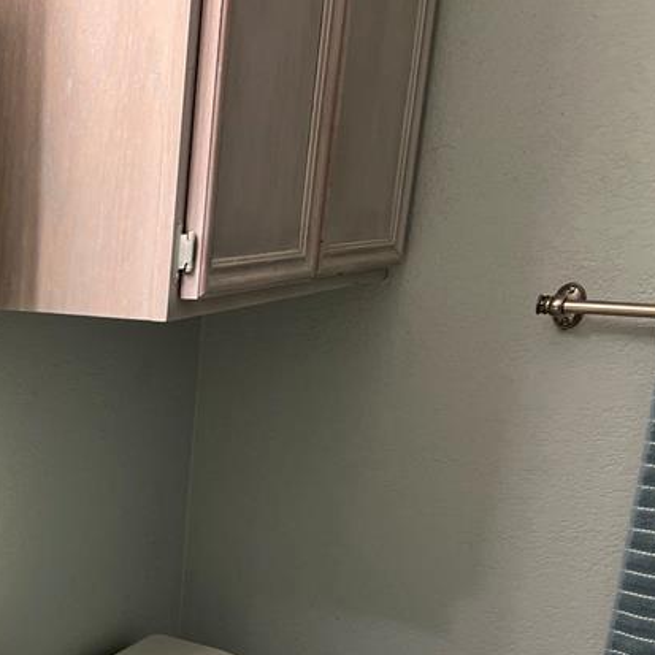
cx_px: -111
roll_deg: +0.4
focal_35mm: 57
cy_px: 569
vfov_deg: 29.0
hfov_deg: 26.9
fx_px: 1220
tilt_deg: -19.2
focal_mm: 5.7
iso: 80
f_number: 1.5
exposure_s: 1/60
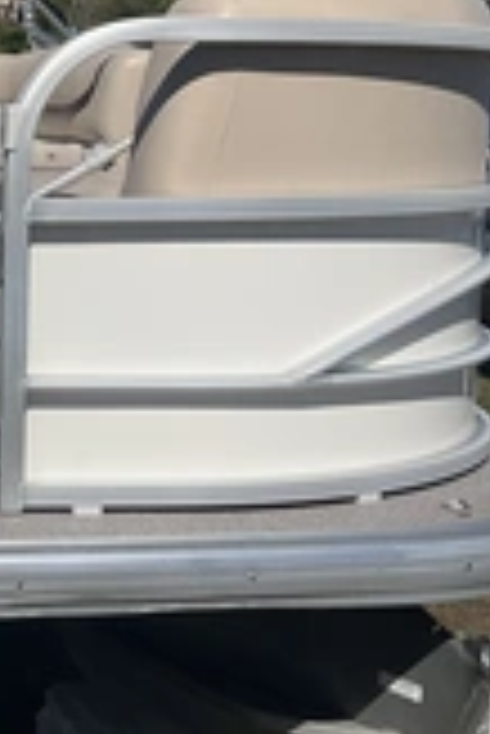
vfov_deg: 27.3
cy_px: 333
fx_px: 1508
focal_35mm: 74
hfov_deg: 16.8
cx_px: -243
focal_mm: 3
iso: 25
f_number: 1.8
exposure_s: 1/5263
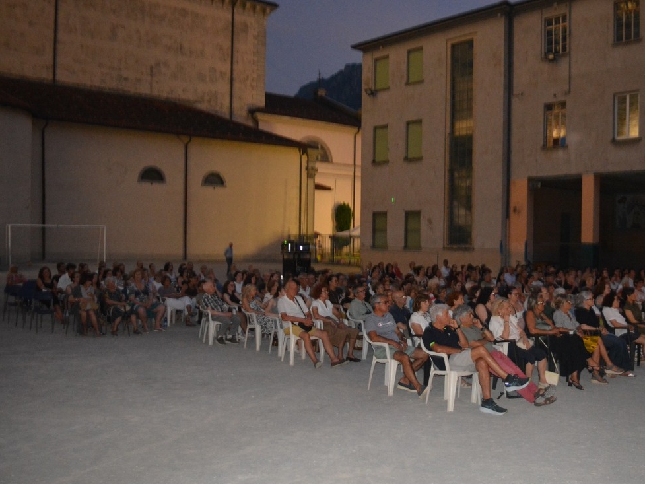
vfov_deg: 41.8
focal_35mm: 34
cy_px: 260
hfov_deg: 53.1
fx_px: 634
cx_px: 419
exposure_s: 1/10
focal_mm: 18
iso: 3200
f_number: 3.5
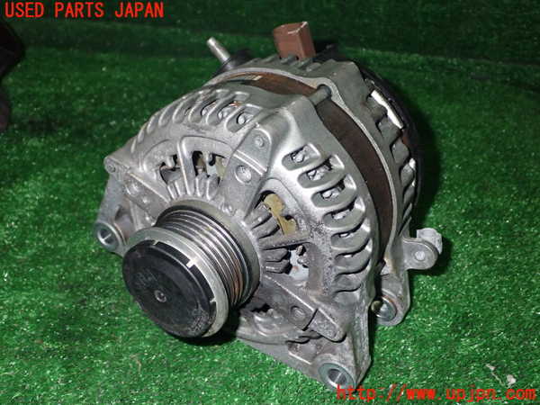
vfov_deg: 37.7
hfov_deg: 49.0
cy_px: 202
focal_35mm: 38
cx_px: 270
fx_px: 593
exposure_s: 1/40
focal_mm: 6.83
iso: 640
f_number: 8
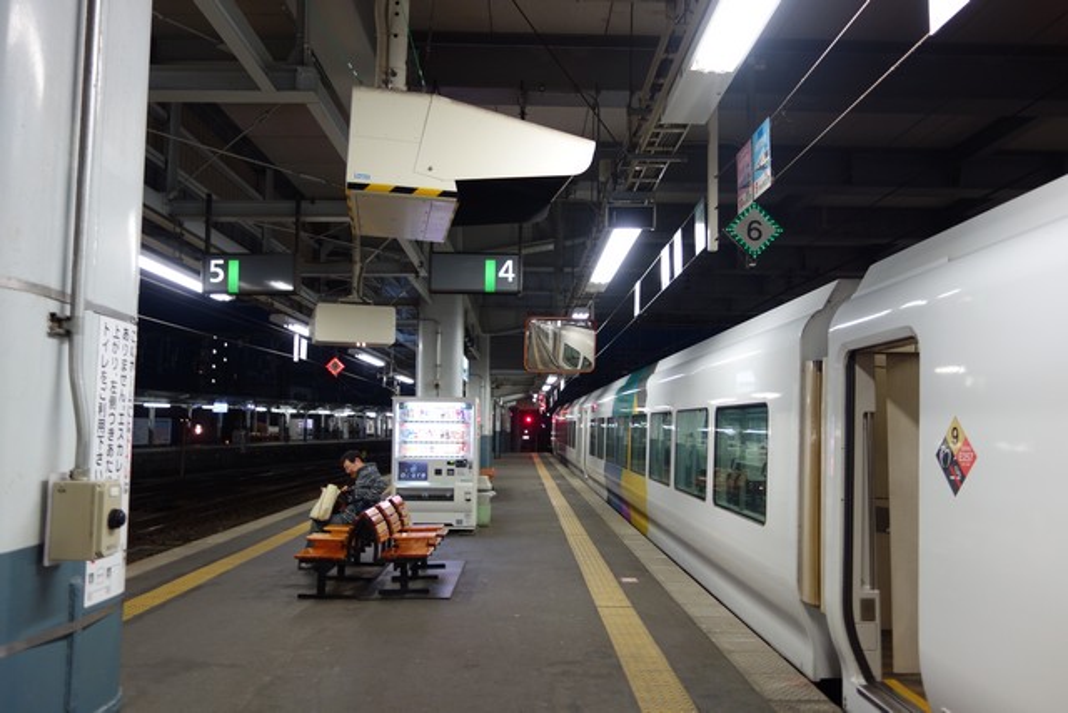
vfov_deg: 46.4
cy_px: 356
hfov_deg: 65.5
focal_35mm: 28
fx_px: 831
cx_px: 534
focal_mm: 10.4
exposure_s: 1/30
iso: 125
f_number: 1.8
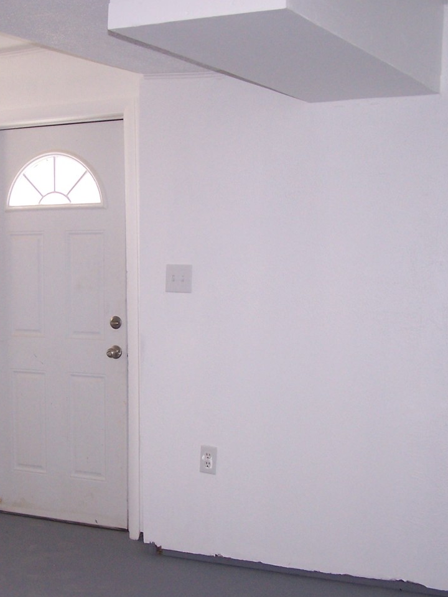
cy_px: 331
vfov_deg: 33.7
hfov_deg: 25.4
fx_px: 984
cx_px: 131
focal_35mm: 57
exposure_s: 1/60
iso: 140
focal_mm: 6.3
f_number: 2.8
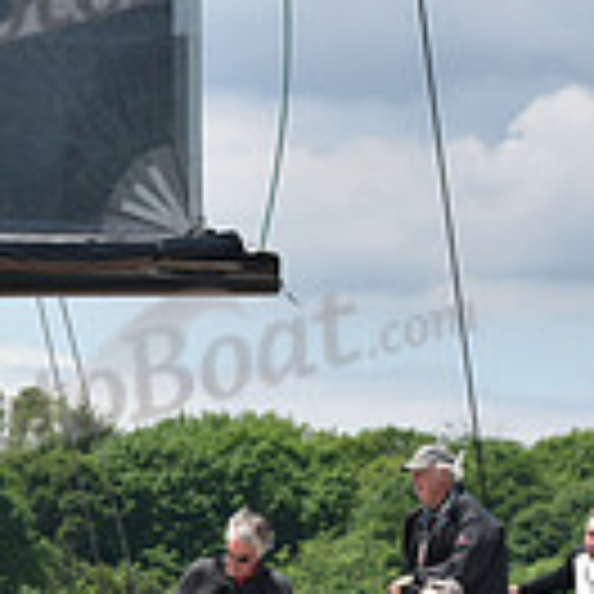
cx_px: -387
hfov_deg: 4.6
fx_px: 7261
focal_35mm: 374
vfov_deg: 4.7
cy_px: 677
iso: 250
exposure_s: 1/1600
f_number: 6.3
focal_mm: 100
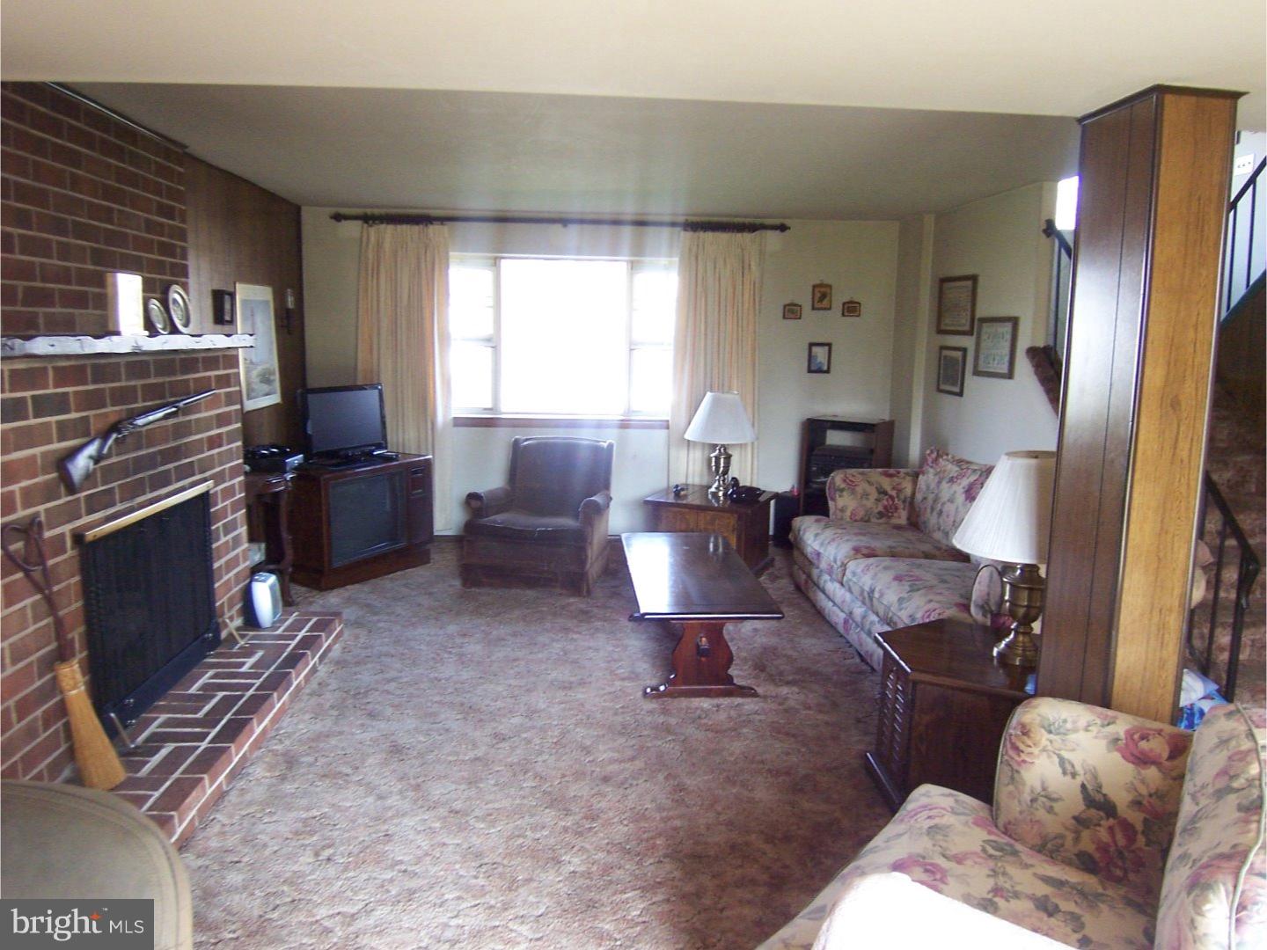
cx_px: 634
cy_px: 475
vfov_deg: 58.9
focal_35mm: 23
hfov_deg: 73.9
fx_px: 842
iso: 160
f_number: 2.8
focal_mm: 3.8
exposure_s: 1/30
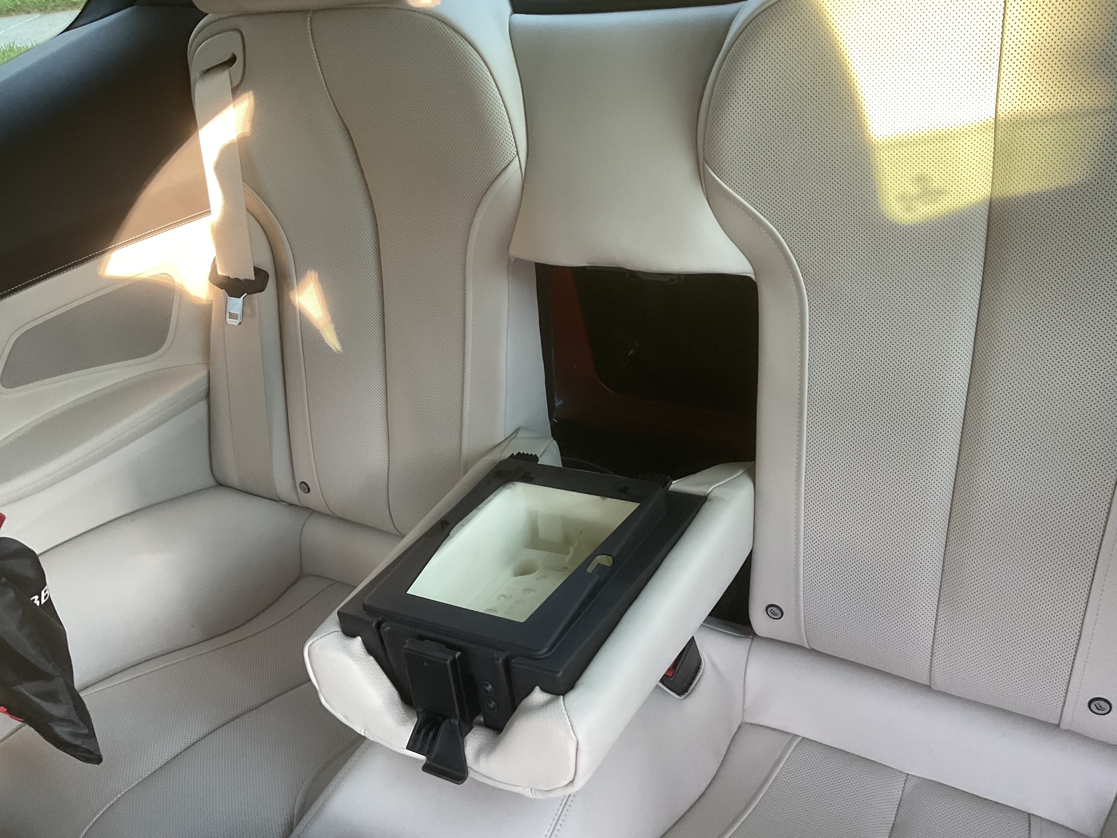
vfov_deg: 48.2
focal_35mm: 29
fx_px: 936
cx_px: 558
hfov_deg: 61.7
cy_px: 419
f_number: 1.8
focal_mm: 3
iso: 100
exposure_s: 1/60
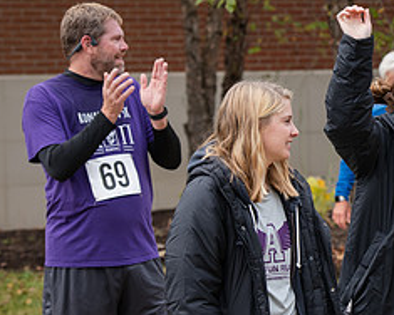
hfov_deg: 9.0
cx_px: 426
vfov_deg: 7.3
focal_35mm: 213
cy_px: 145
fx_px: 2484
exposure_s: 1/500
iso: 400
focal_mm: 92
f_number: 4.5
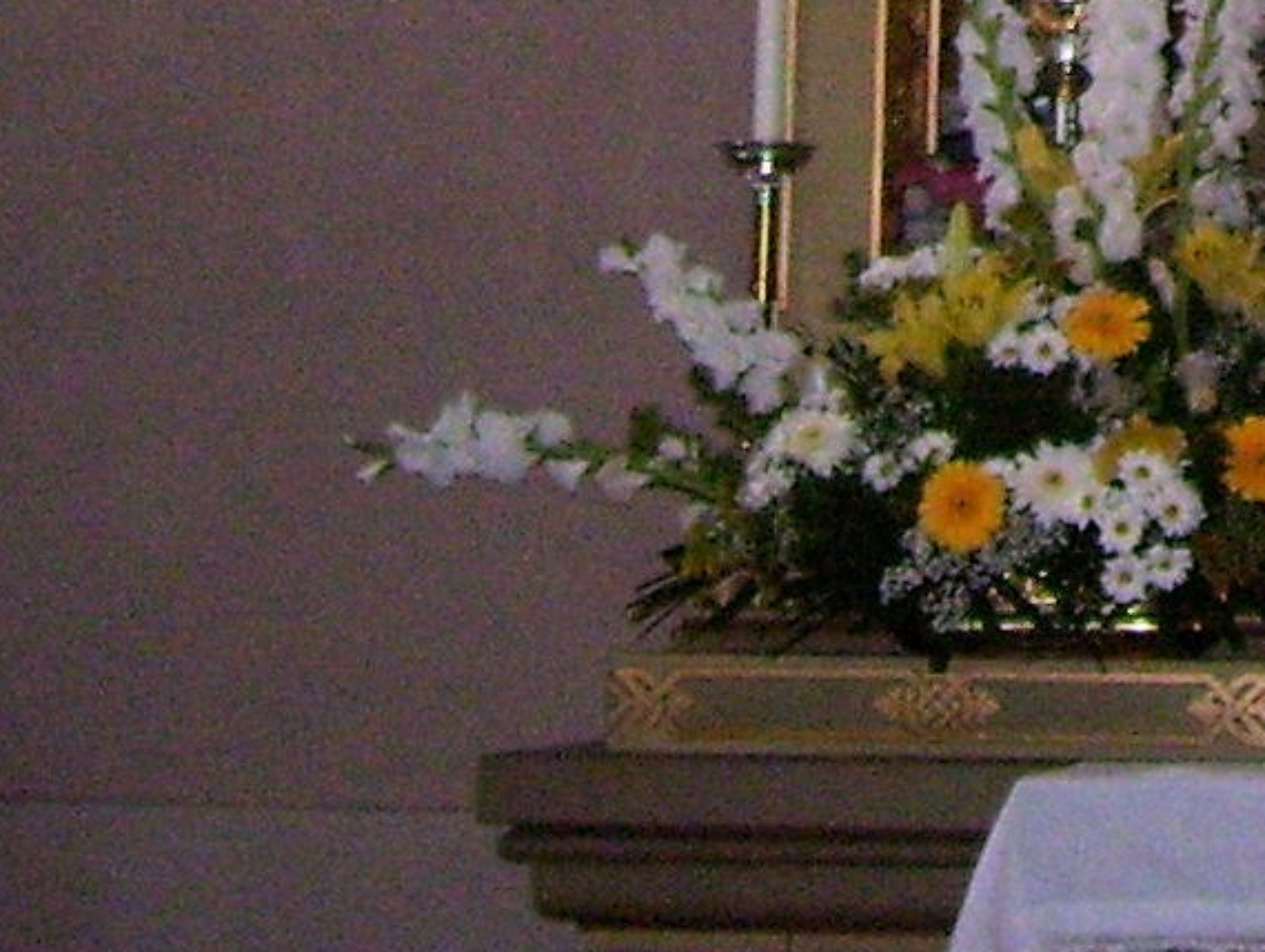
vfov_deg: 7.8
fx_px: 6586
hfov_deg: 10.4
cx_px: 2186
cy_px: -1134
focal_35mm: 180
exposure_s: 1/60
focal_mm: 6
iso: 200
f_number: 2.7
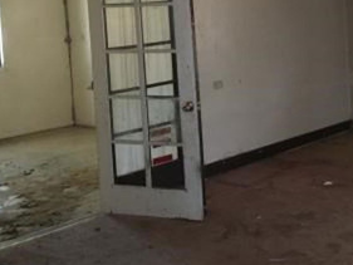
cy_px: 28
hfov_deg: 28.4
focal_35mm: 66
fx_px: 673
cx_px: 312
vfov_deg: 21.8
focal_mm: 4.15
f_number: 2.2
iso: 200
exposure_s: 1/24
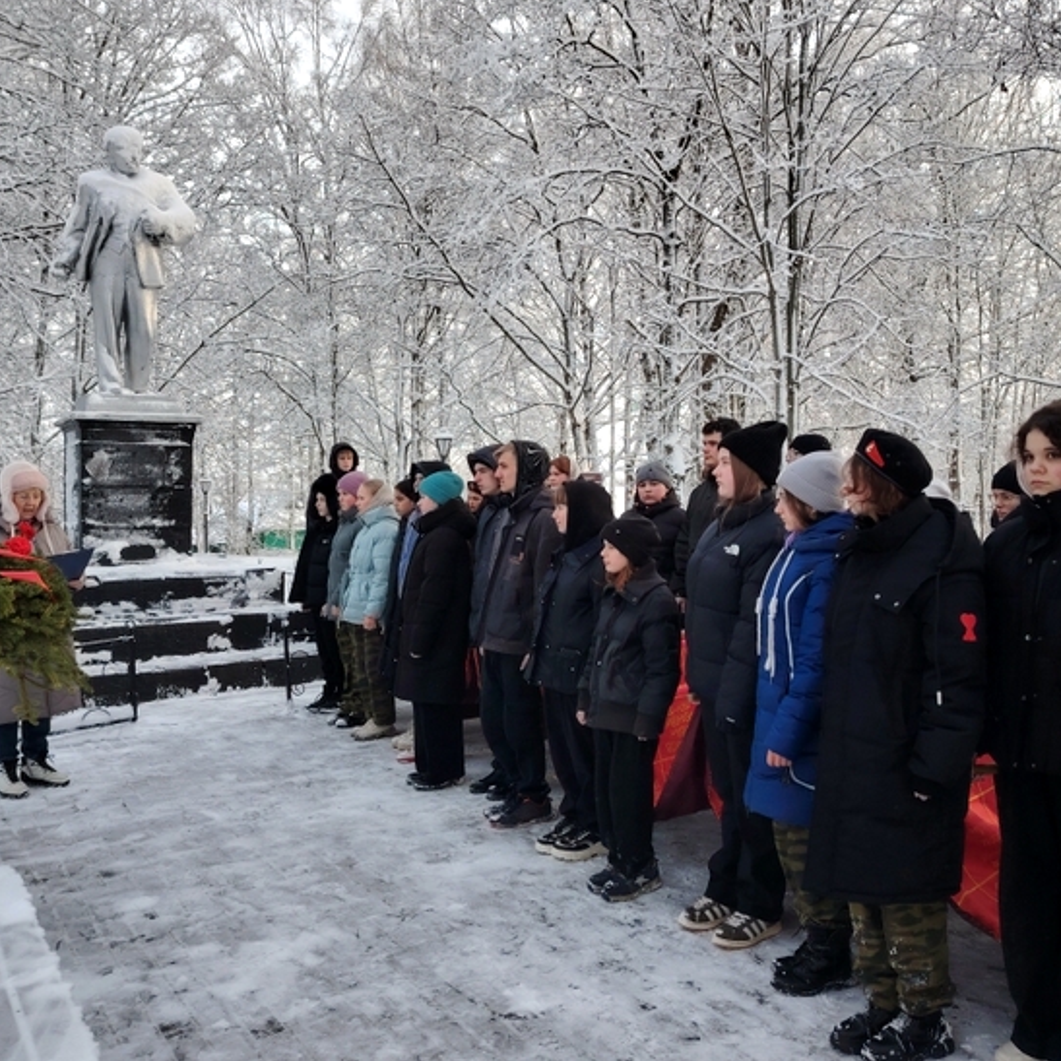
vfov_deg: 52.5
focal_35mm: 31
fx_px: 1075
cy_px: 506
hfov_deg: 52.4
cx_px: 584
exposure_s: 1/174
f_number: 1.75
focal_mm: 5.25
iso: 100
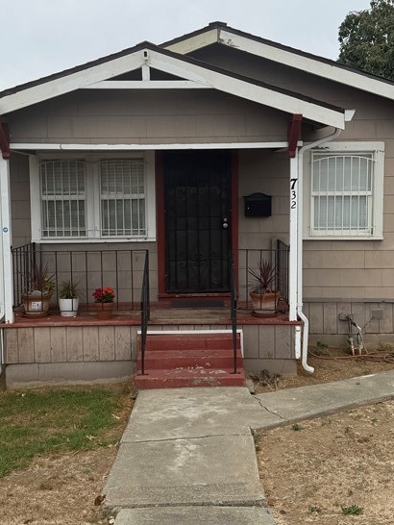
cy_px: 238
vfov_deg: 42.0
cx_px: 183
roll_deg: +0.2
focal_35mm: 45
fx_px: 682
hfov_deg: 32.2
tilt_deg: -5.0
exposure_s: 1/2299
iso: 80
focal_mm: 6.76
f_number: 1.78
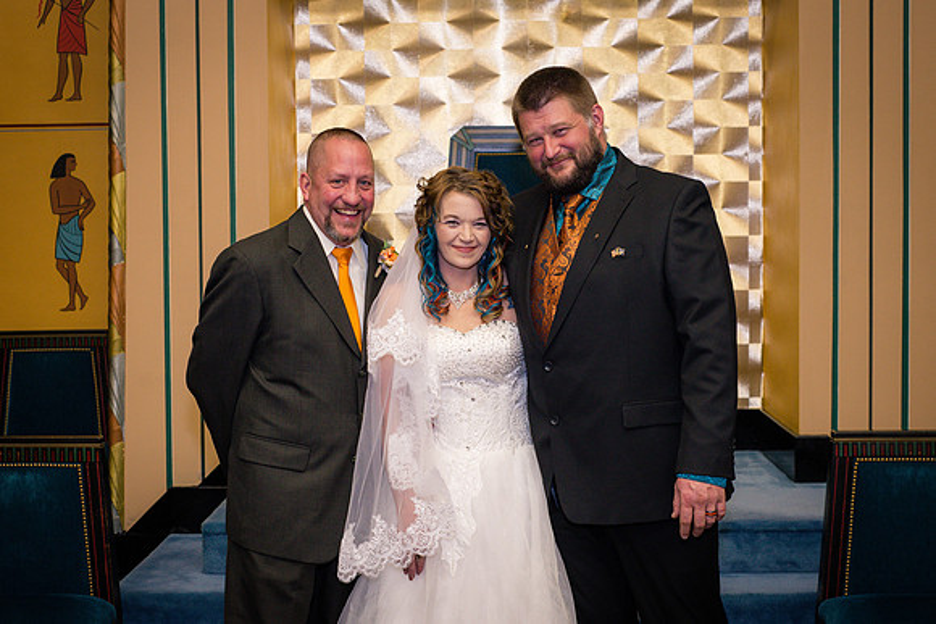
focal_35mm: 54
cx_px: 451
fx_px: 1404
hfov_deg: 36.9
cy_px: 310
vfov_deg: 25.1
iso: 800
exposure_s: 1/125
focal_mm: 50
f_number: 5
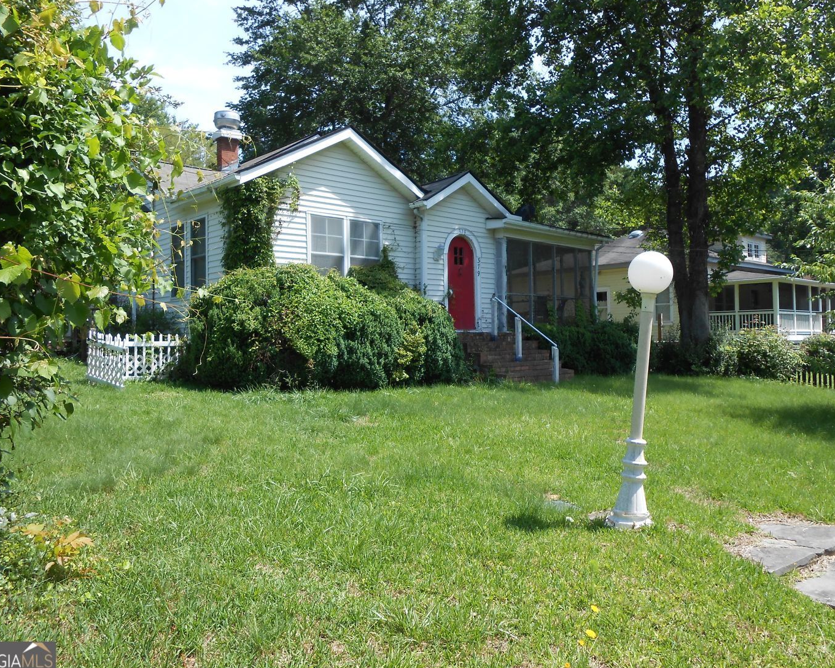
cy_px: 331
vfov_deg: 51.5
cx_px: 413
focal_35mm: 28
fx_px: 692
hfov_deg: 62.2
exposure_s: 1/400
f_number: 3.5
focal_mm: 4.6
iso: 80
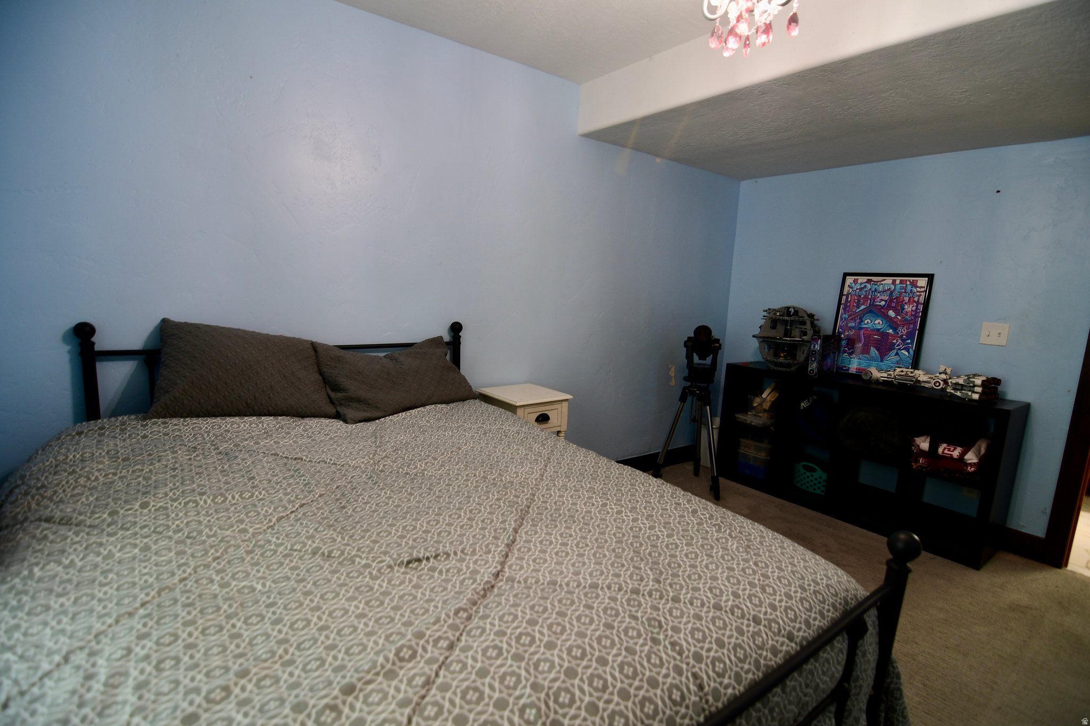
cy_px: 363
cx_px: 545
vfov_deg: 72.0
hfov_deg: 95.0
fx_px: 500
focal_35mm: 16
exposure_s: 1/40
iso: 320
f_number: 3.2
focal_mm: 11
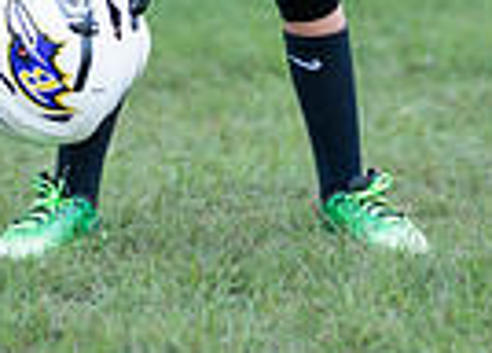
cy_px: -308
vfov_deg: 6.2
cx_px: 304
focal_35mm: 228
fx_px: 3189
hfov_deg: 8.8
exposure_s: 1/800
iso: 100
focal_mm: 50
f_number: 1.2
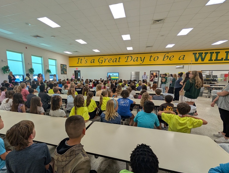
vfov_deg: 77.9
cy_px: 97
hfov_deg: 93.9
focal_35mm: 16
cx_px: 100
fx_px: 106
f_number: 1.7
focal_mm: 2.02
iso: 79
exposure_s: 1/100
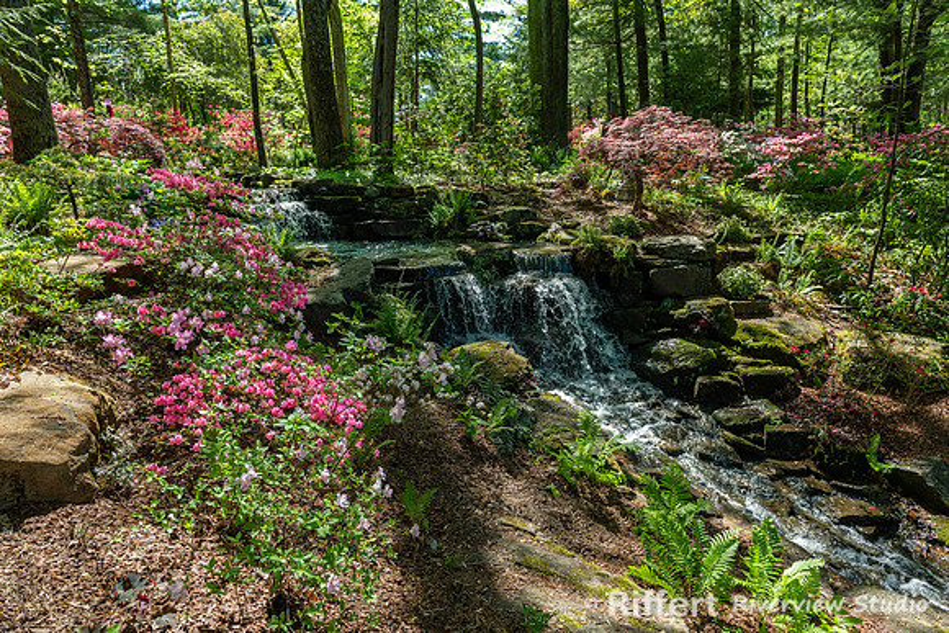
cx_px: 474
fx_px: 633
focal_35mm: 24
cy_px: 316
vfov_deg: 53.2
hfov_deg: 73.7
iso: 360
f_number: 8
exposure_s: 1/160
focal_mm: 24
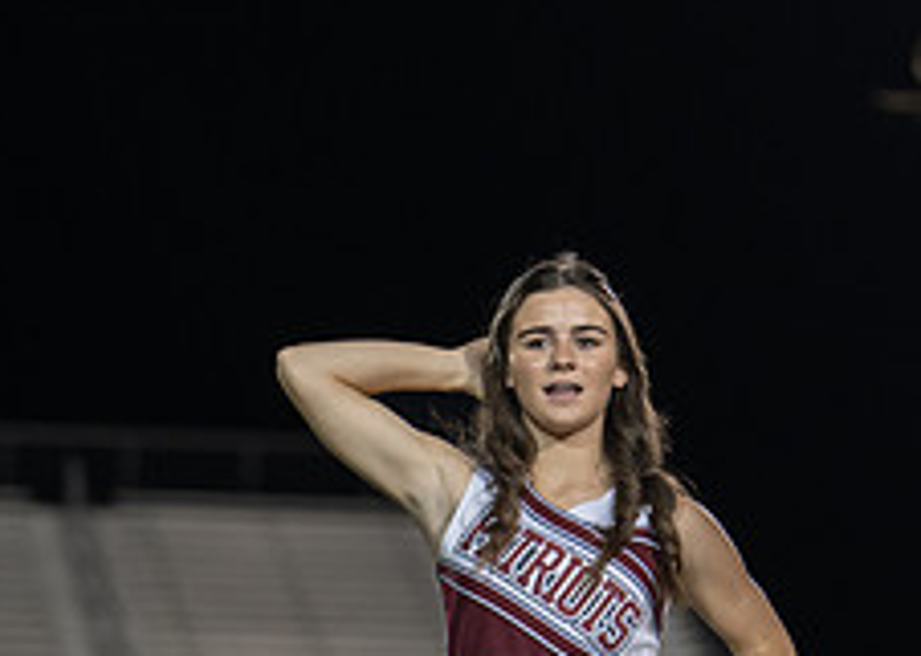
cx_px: 495
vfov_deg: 6.0
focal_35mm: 239
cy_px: 732
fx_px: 6246
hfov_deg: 8.4
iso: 500
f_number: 1.2
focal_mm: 50
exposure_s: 1/1000
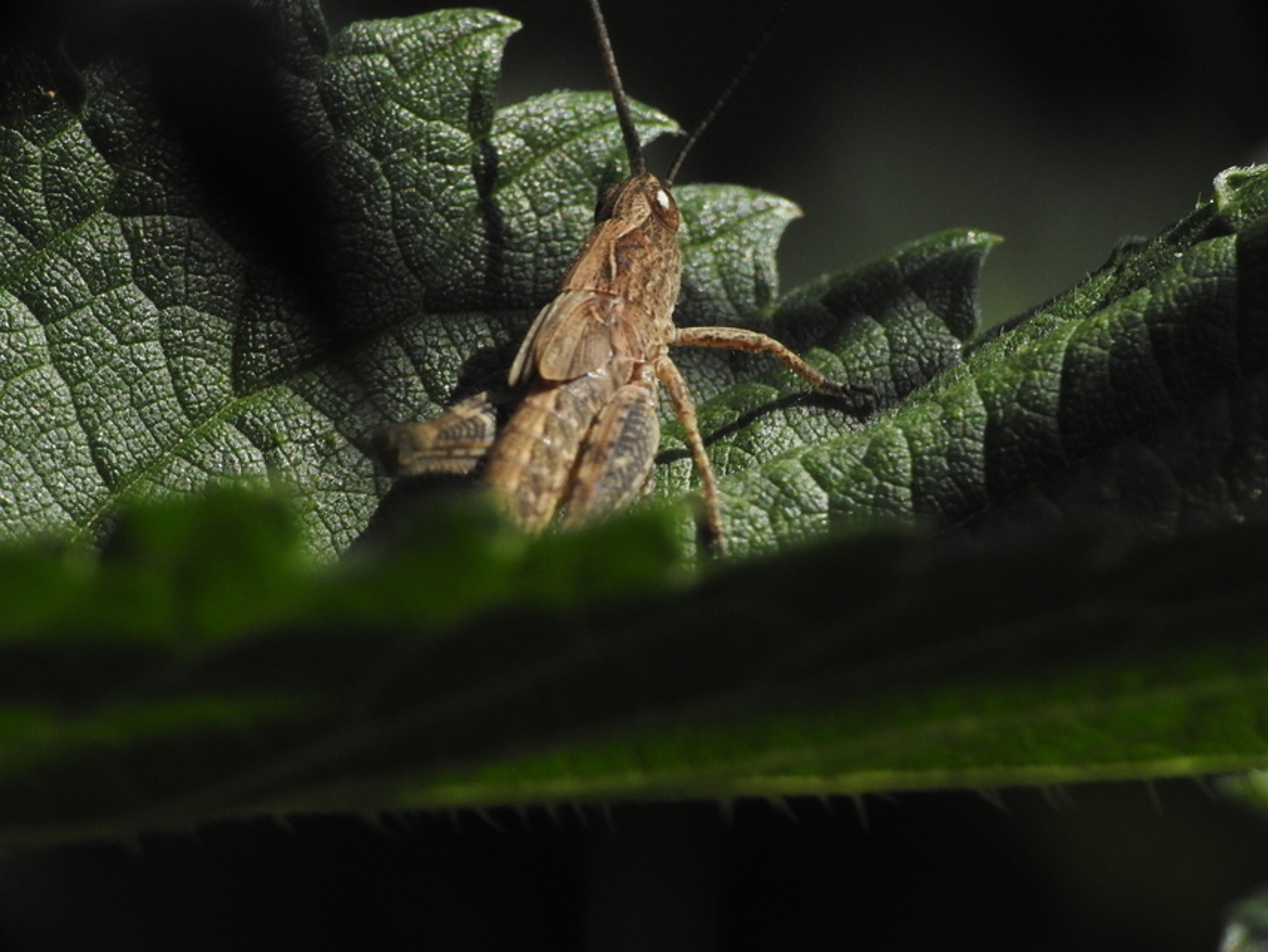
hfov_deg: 14.6
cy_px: 476
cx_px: 634
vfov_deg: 11.0
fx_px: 4946
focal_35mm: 135
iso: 400
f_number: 6.3
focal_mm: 24.2
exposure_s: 1/1600
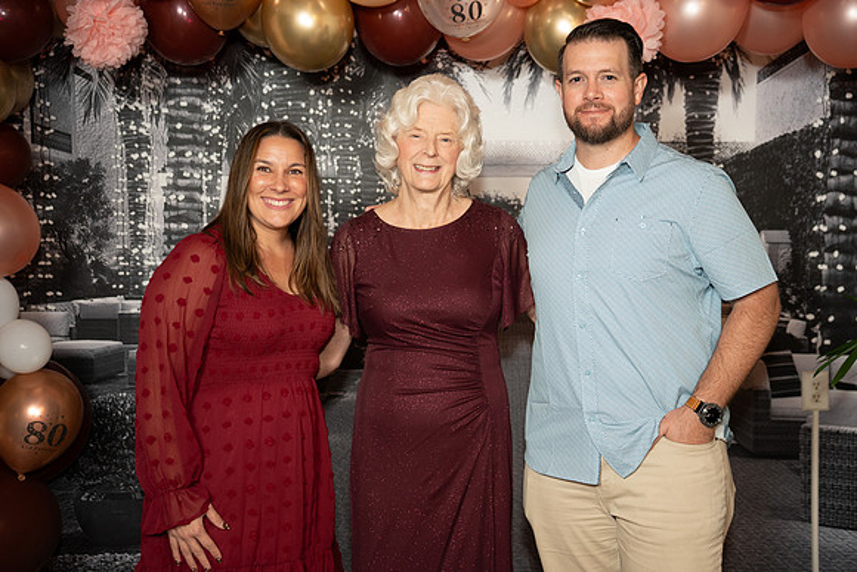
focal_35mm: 47
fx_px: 1124
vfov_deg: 28.5
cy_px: 286
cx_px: 428
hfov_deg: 41.7
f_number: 2.8
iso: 1000
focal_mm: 47.2
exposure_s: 1/160
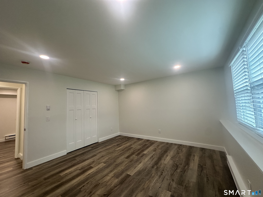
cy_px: 98
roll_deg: +1.6
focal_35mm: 14
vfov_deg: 85.7
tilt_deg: +3.2
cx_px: 132
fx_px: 106
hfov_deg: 102.1
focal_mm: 2.22
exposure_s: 1/120
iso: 160
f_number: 2.2
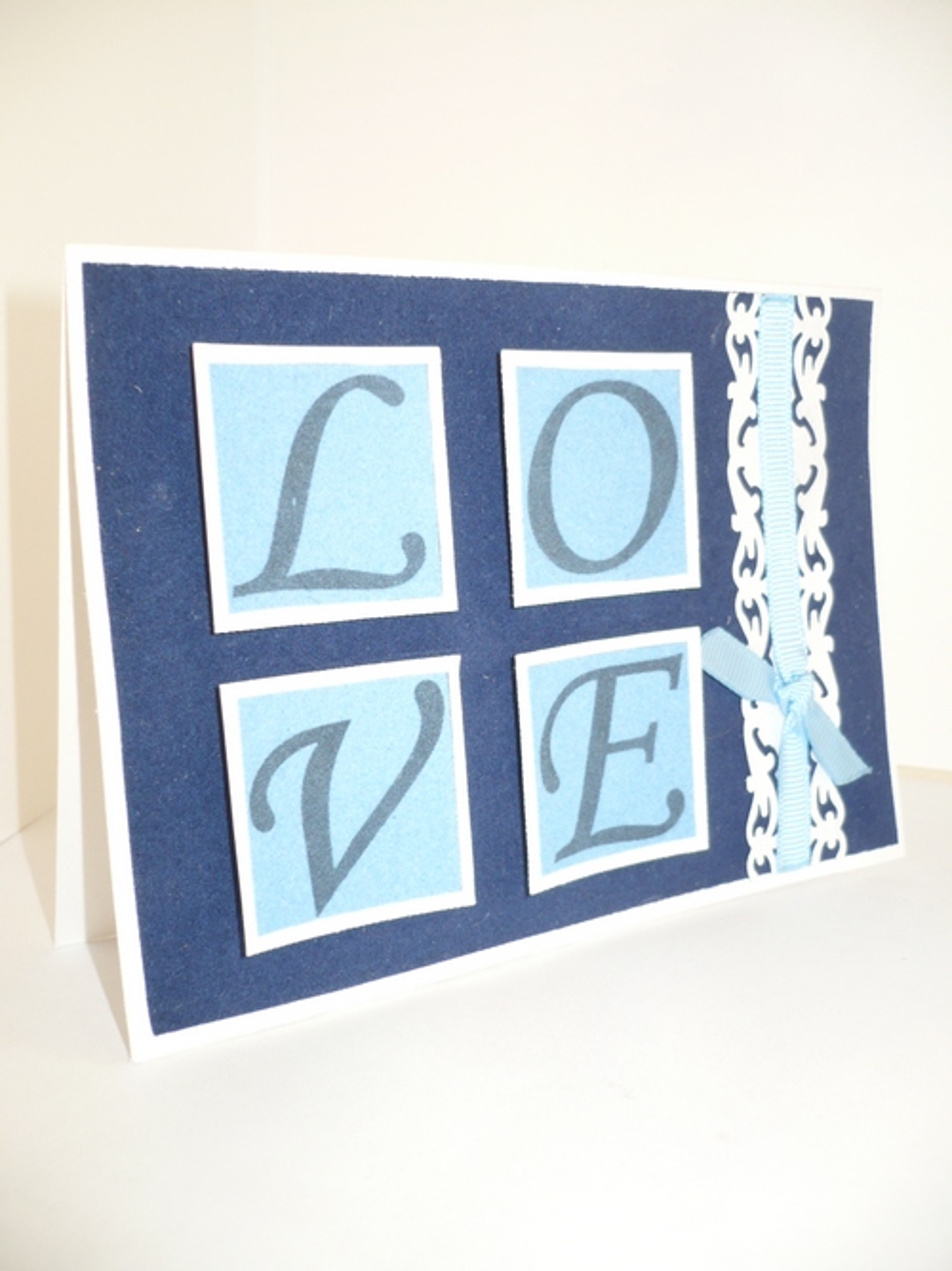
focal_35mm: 35
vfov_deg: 52.6
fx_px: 1284
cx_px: 476
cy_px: 636
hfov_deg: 40.7
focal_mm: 5.8
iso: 100
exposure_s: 1/30
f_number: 2.8
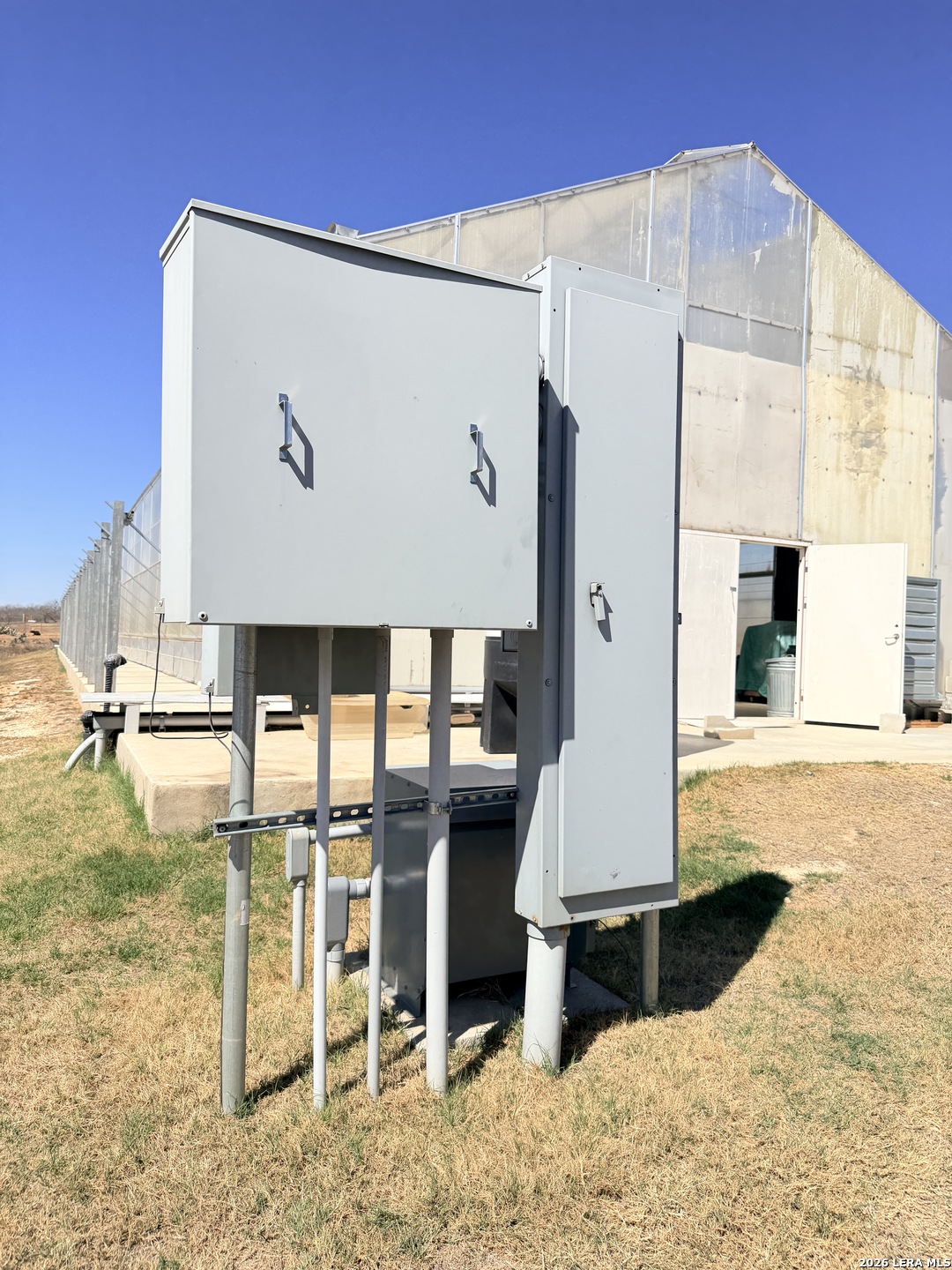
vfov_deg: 71.6
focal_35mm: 24
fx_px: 880
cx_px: 476
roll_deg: -0.5
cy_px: 635
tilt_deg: +1.1
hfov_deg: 56.8
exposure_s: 1/5714
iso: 100
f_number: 1.78
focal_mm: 6.76
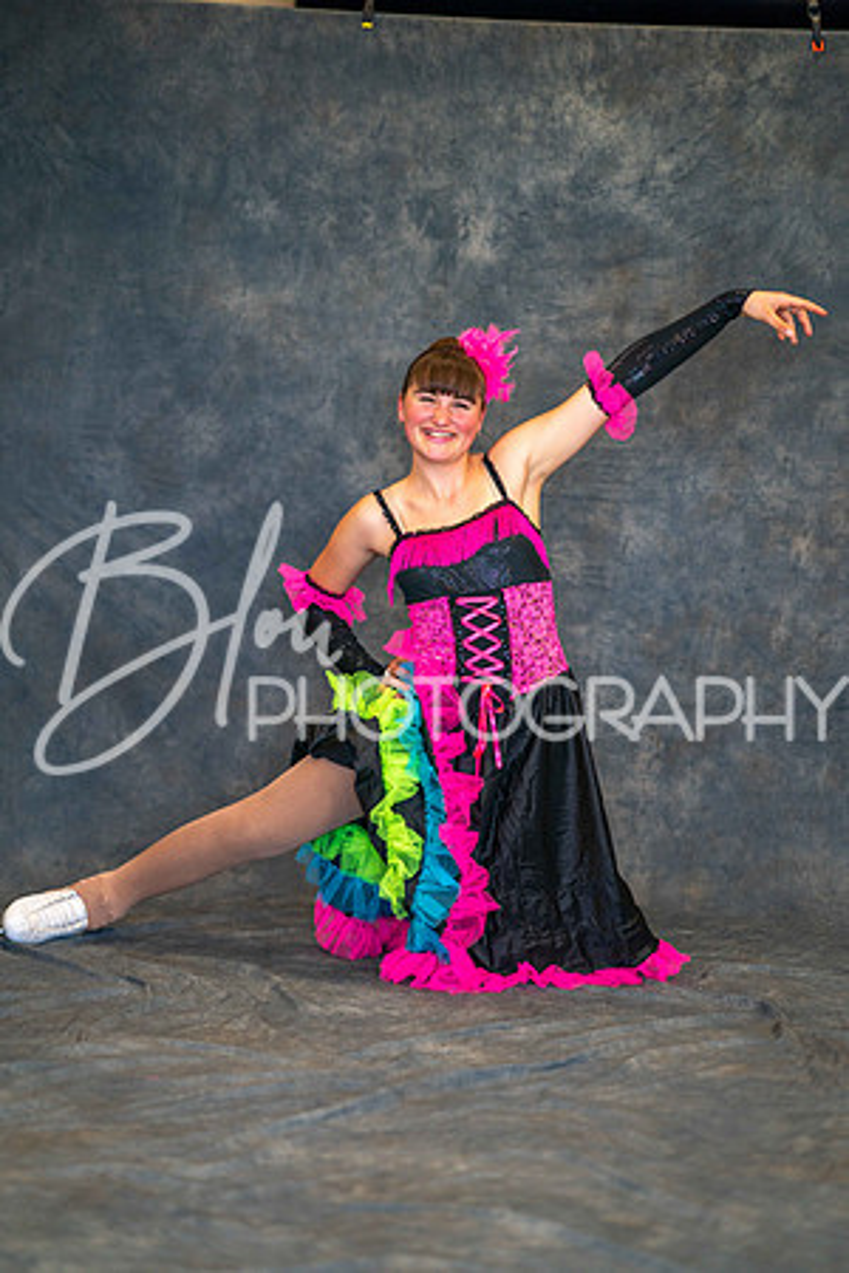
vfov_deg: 23.9
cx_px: 424
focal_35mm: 85
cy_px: 636
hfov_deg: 16.1
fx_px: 3007
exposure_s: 1/250
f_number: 1.6
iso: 320
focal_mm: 85
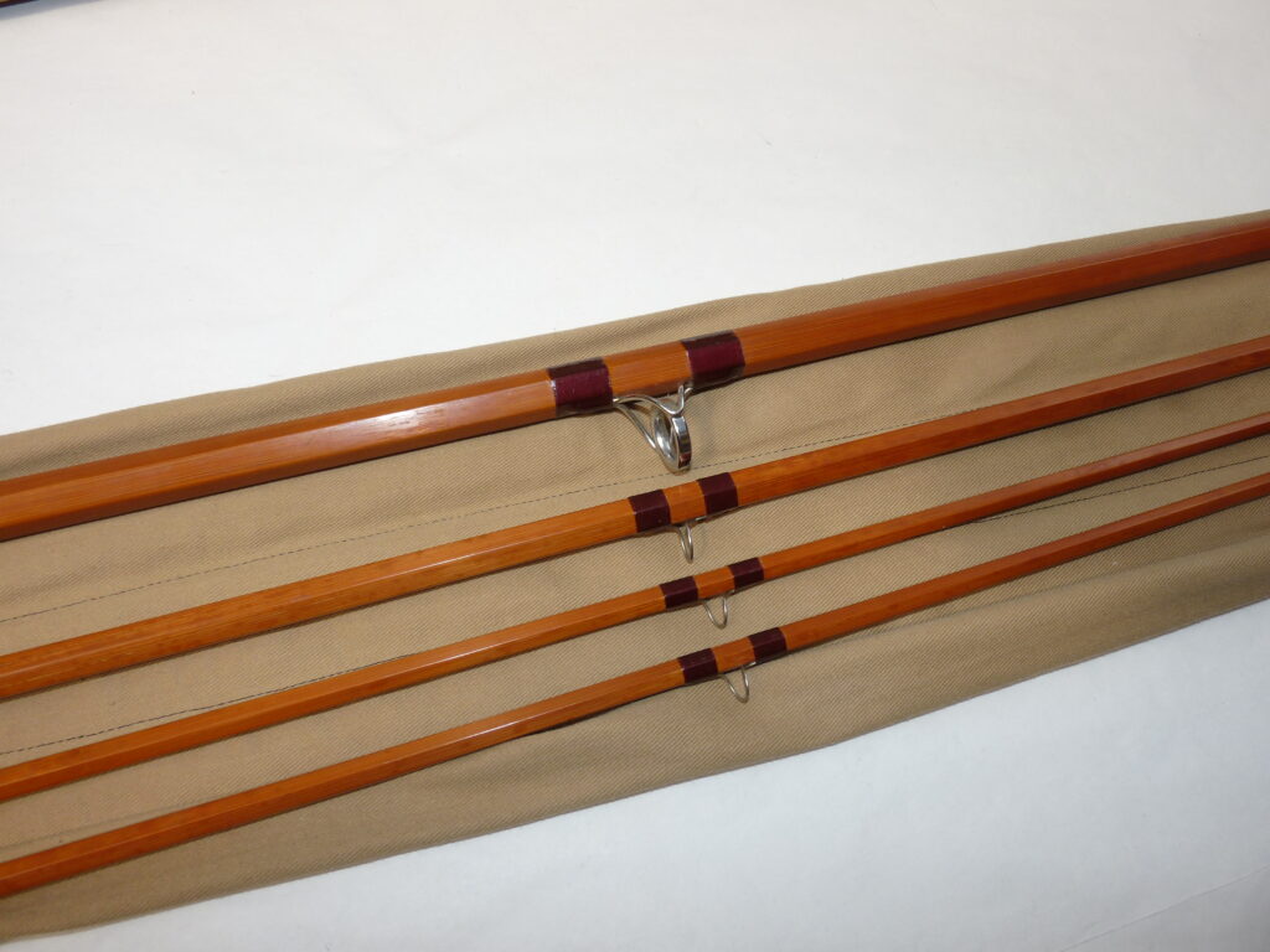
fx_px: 991
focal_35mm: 27
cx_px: 635
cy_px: 476
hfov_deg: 65.3
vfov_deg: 51.4
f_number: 4
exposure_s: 1/250
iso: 100
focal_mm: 4.8
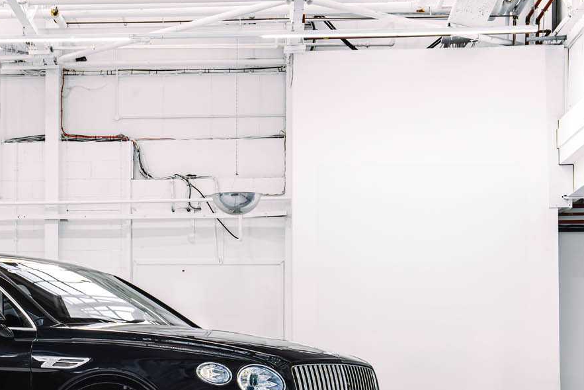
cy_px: 330
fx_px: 1622
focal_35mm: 100
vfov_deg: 13.6
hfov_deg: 19.9
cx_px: 33
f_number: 8
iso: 400
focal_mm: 46
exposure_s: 1/20
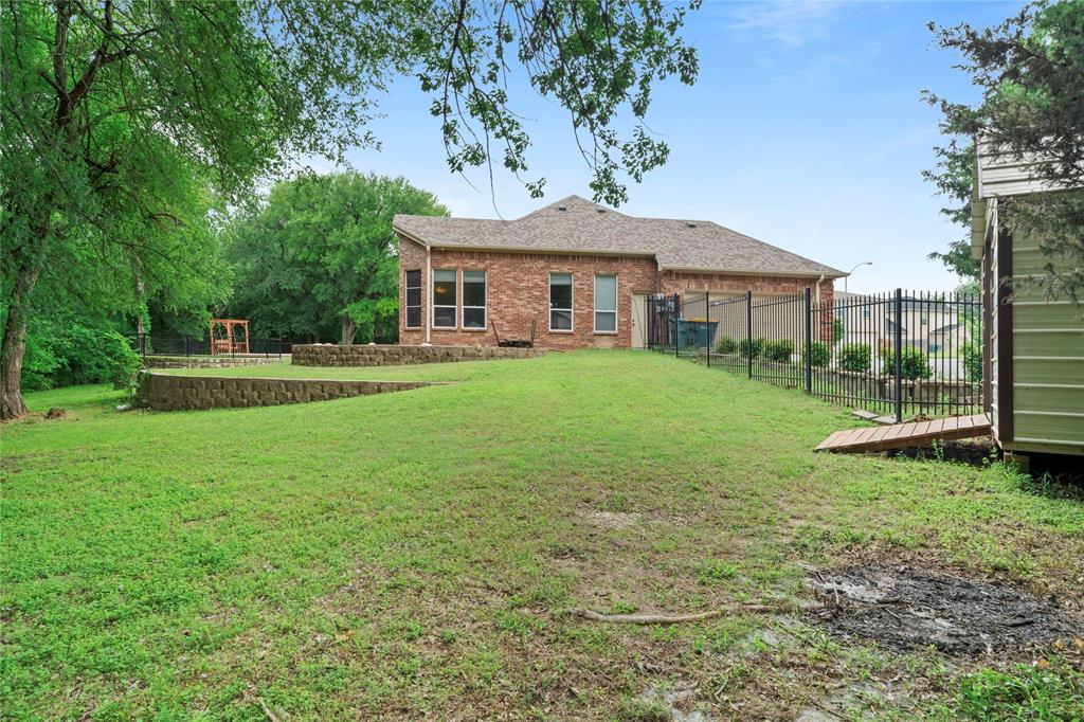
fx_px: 632
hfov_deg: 81.2
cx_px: 542
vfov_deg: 59.5
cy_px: 361
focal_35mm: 21
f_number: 9
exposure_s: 1/40
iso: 250
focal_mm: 21
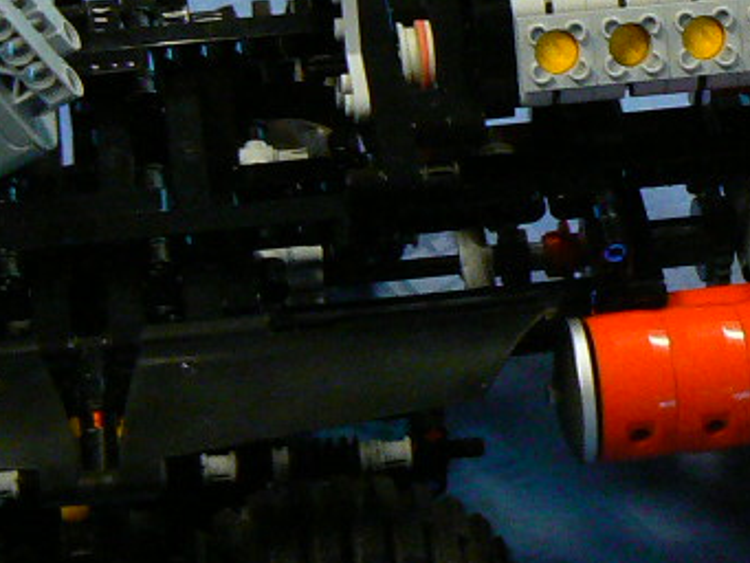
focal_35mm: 135
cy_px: -20
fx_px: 2926
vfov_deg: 10.9
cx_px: 622
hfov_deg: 14.5
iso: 200
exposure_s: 1/15
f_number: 2.8
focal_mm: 6
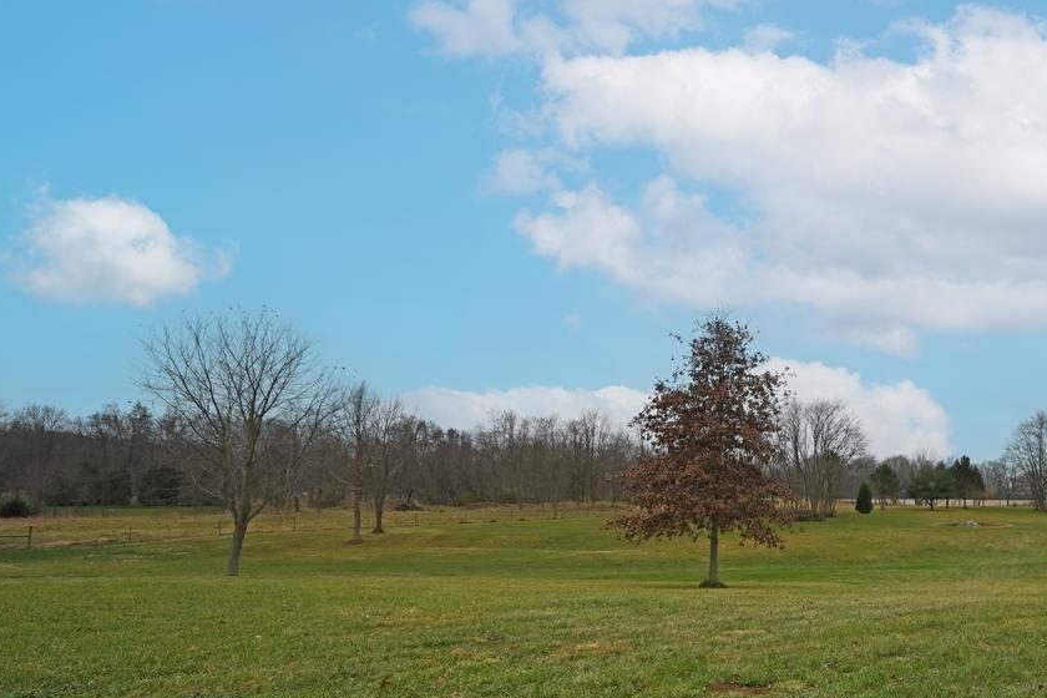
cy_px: 482
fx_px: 727
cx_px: 897
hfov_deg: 62.6
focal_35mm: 25
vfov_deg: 50.1
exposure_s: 1/250
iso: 200
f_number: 5
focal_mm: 14
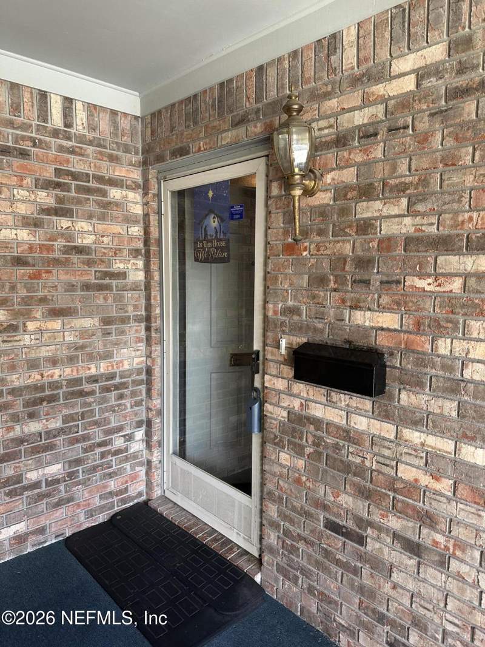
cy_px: 324
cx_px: 242
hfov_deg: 56.8
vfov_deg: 71.6
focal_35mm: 24
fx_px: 448
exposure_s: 1/121
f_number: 1.78
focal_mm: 6.86
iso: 125
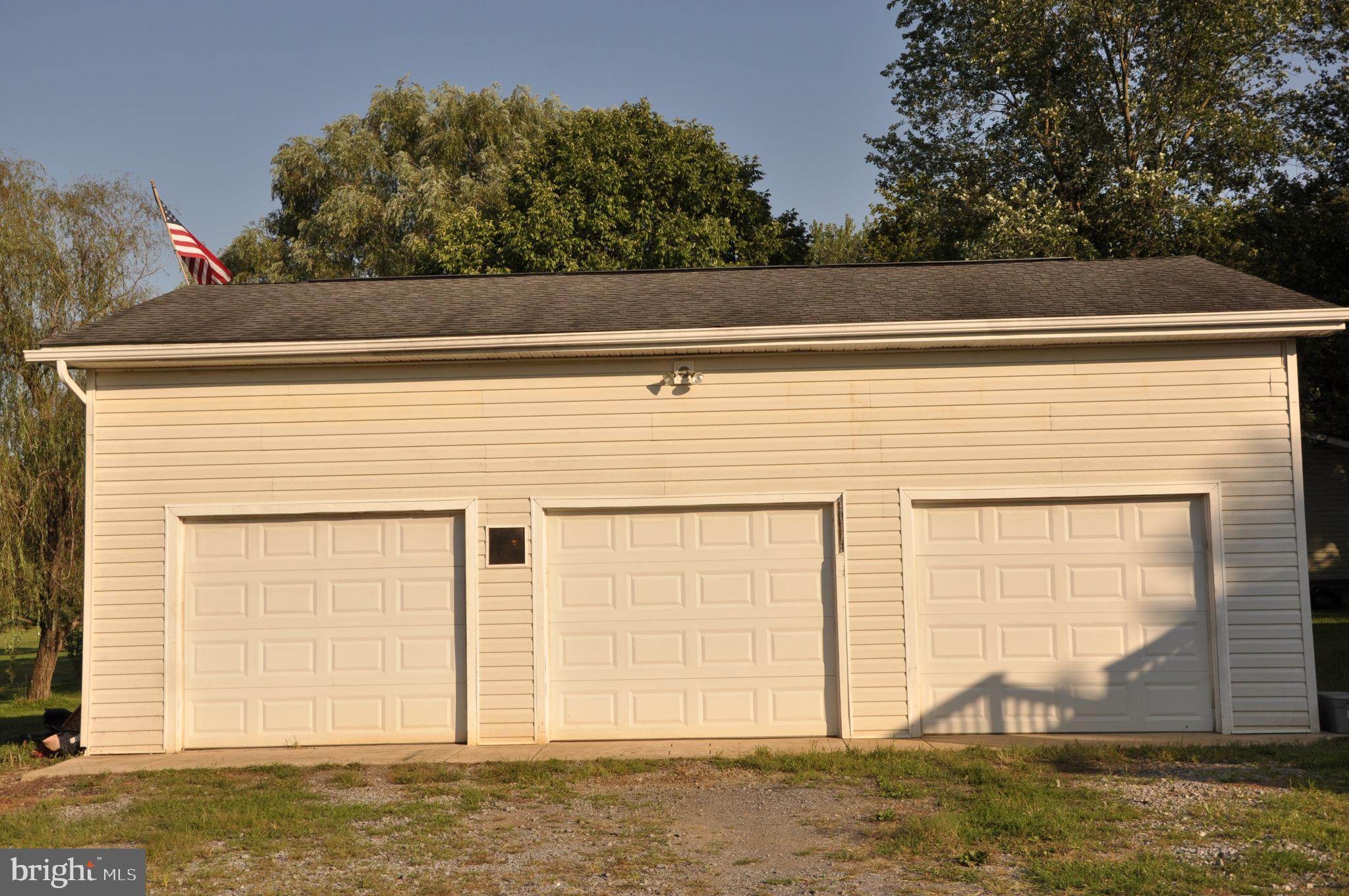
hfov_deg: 49.6
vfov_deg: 34.1
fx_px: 1460
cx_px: 674
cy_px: 448
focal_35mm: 39
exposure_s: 1/1250
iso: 250
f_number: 7.1
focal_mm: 26
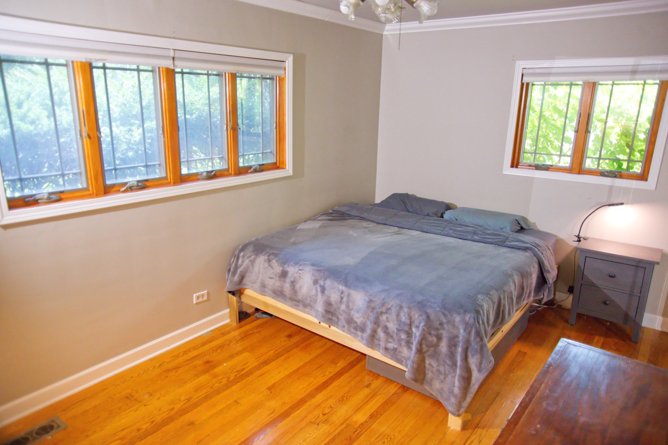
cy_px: 222
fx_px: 445
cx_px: 334
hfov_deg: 73.8
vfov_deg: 53.1
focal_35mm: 24
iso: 5600
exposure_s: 1/200
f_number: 3.5
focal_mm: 24
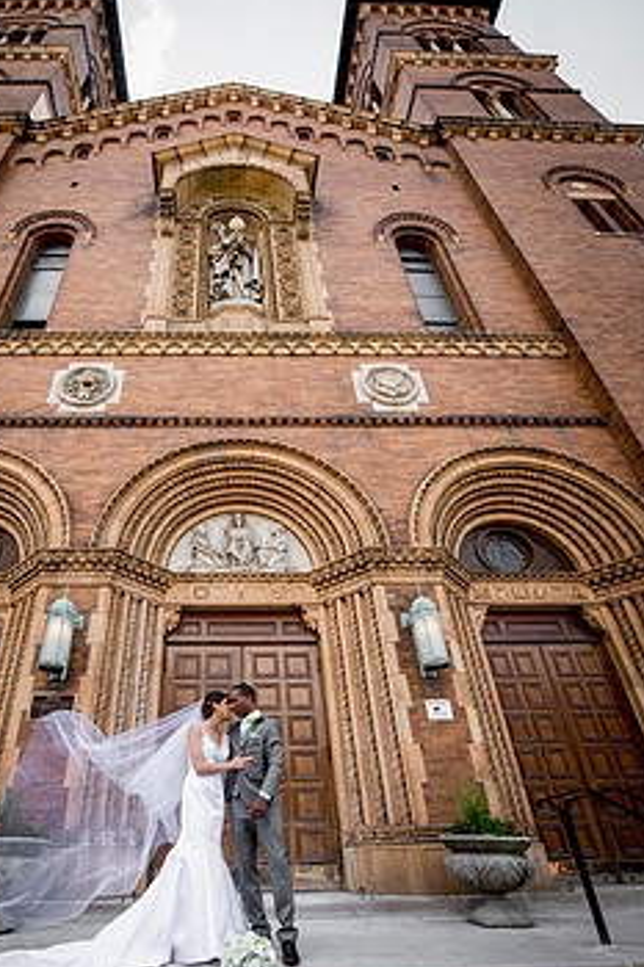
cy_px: 539
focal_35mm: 18
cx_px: 240
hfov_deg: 66.3
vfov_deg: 89.7
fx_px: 483
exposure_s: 1/4000
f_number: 5
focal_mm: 14
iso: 2500
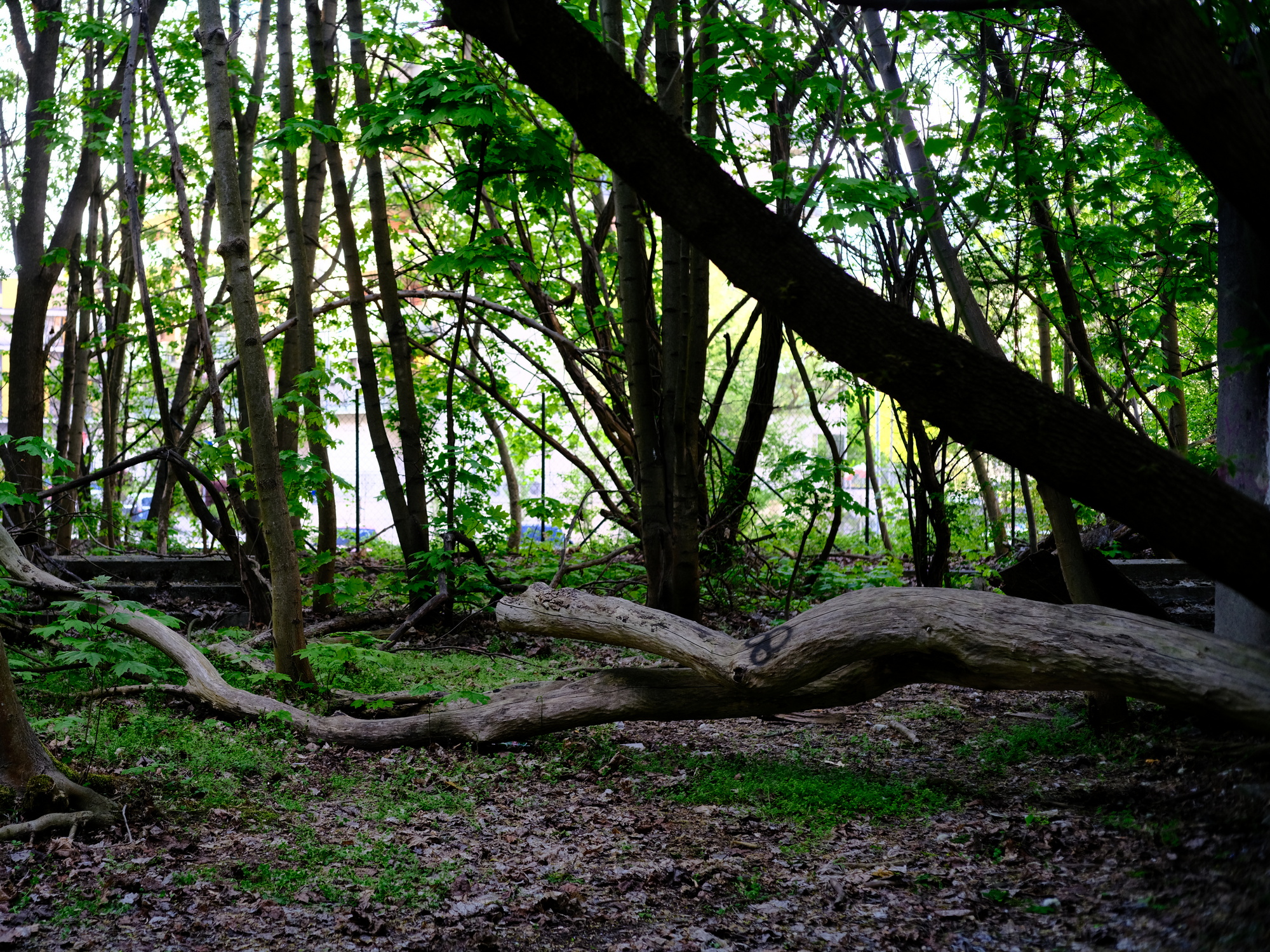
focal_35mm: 40
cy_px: 476
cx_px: 635
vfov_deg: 36.0
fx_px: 1468
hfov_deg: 46.8
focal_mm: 50
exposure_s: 1/100
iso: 640
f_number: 4
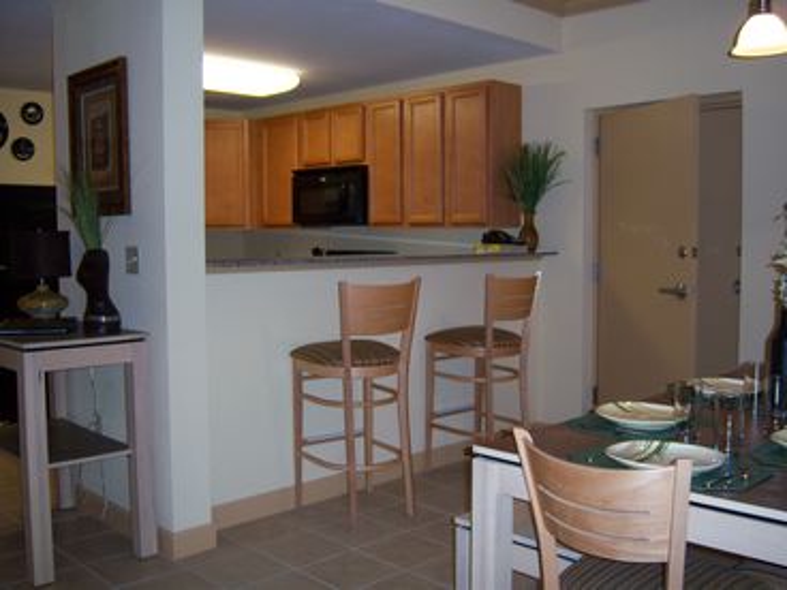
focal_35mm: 36
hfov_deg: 51.4
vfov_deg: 39.7
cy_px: 295
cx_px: 394
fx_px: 818
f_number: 2.8
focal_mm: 7.5
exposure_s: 1/60
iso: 160
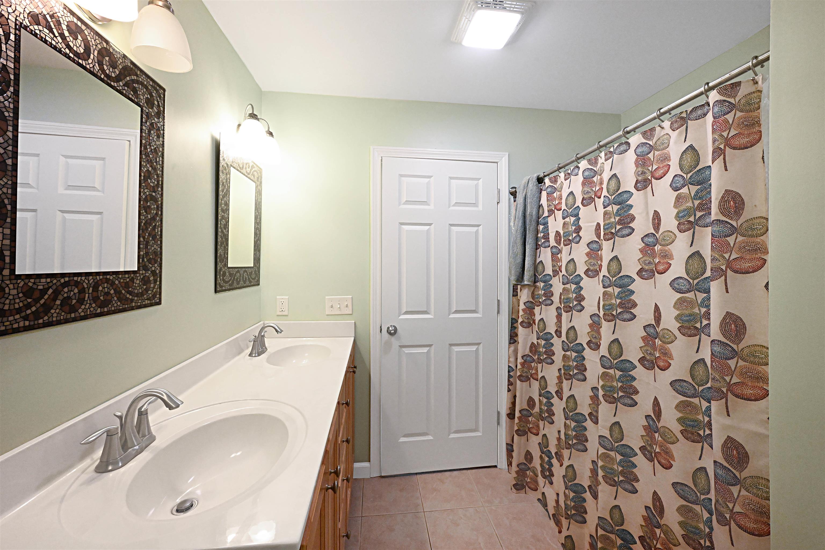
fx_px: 321
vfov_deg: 81.2
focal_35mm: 14
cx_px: 412
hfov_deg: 104.3
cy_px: 275
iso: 4000
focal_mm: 14
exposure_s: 1/20
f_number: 14
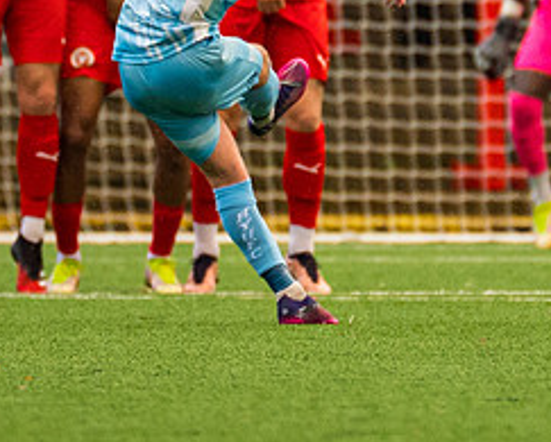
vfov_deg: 0.9
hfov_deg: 1.1
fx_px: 28491
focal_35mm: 1745
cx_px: 428
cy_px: -92
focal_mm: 300
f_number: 2.8
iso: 1600
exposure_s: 1/1600
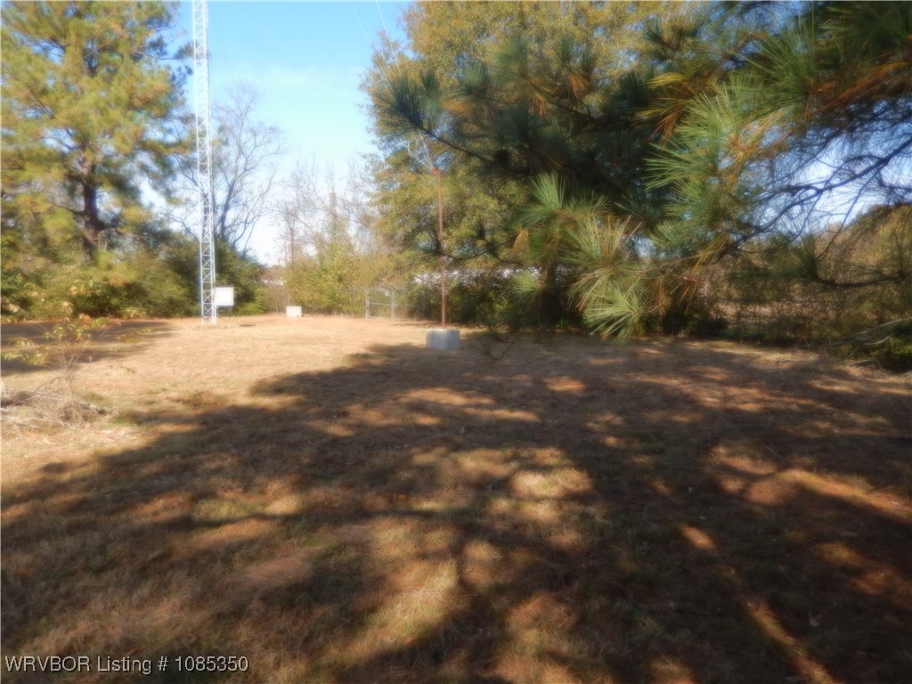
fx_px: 659
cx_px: 456
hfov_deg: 69.4
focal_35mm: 25
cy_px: 342
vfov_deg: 54.9
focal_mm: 4.5
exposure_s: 1/500
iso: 125
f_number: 3.4
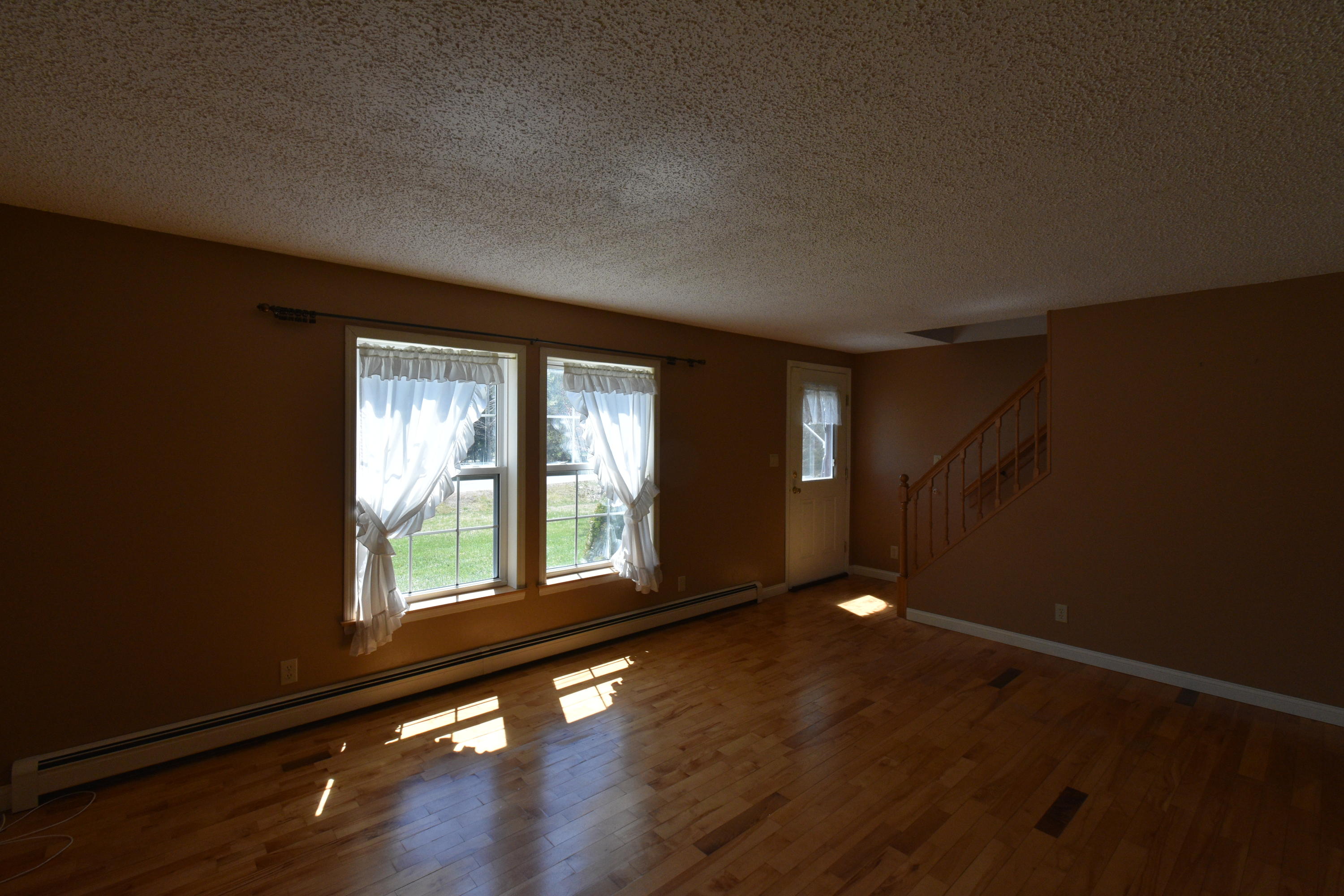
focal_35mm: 15
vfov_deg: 77.3
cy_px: 448
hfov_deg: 100.4
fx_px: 560
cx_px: 672
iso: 800
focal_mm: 10
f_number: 8
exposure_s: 1/400
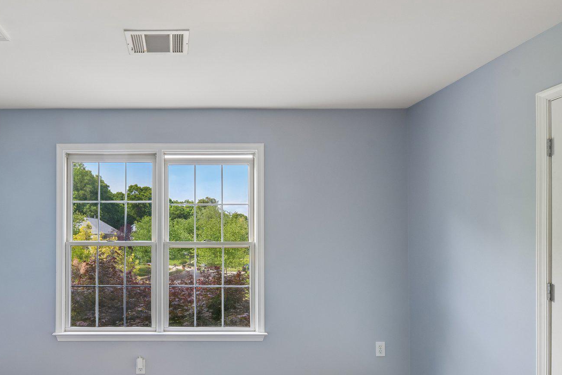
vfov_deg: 56.1
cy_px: 249
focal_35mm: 22
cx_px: 166
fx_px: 343
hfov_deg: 74.9
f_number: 8
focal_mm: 14
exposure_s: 1/15
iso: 360
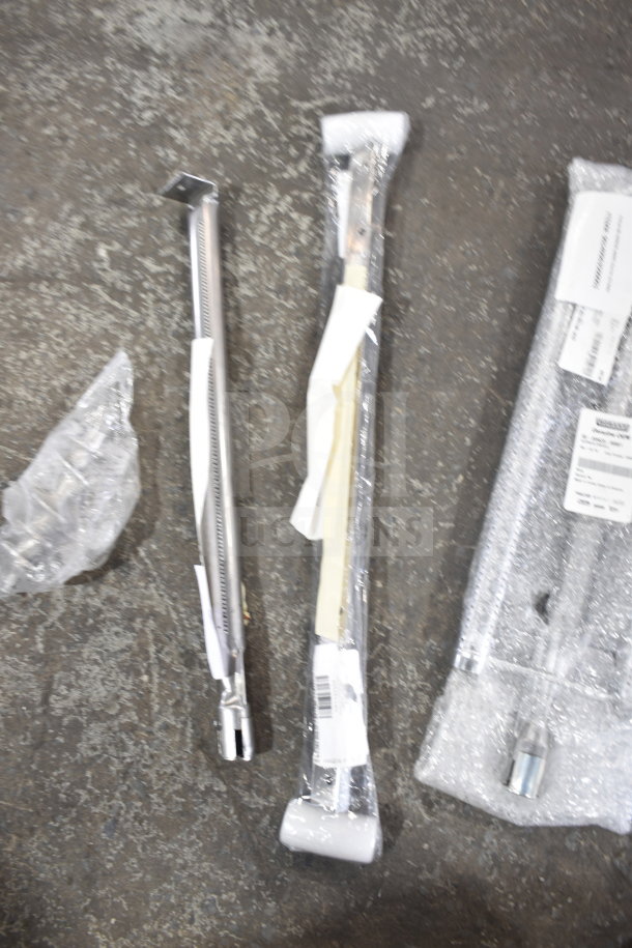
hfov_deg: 41.7
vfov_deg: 59.5
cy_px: 474
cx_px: 316
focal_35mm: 32
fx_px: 829
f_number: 3.8
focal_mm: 21
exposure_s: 1/30
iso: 220
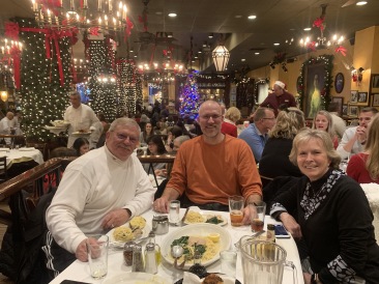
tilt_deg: -7.9
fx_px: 284
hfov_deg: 67.3
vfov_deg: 53.0
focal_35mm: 26
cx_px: 190
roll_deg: +0.1
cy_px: 142
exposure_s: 1/30
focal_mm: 4.25
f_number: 1.8
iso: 500
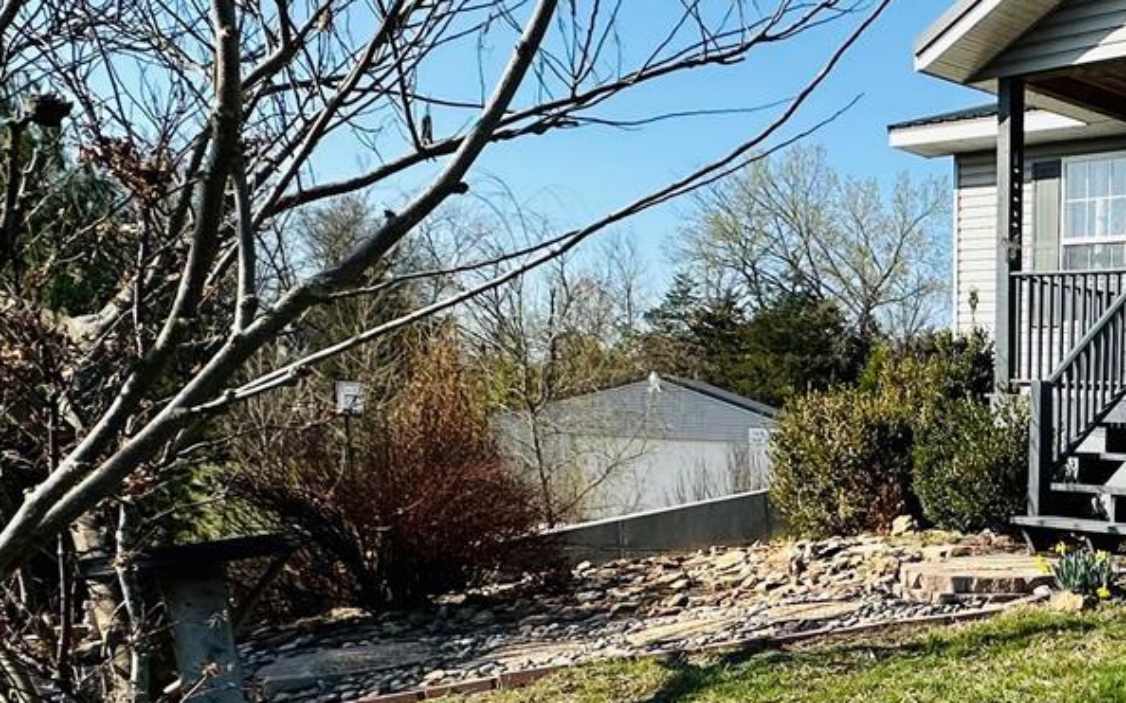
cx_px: 1344
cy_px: 593
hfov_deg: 37.5
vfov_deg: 30.9
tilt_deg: -7.0
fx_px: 1227
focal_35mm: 40
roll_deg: -2.6
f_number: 2.2
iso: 40
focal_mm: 2.22
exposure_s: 1/1195
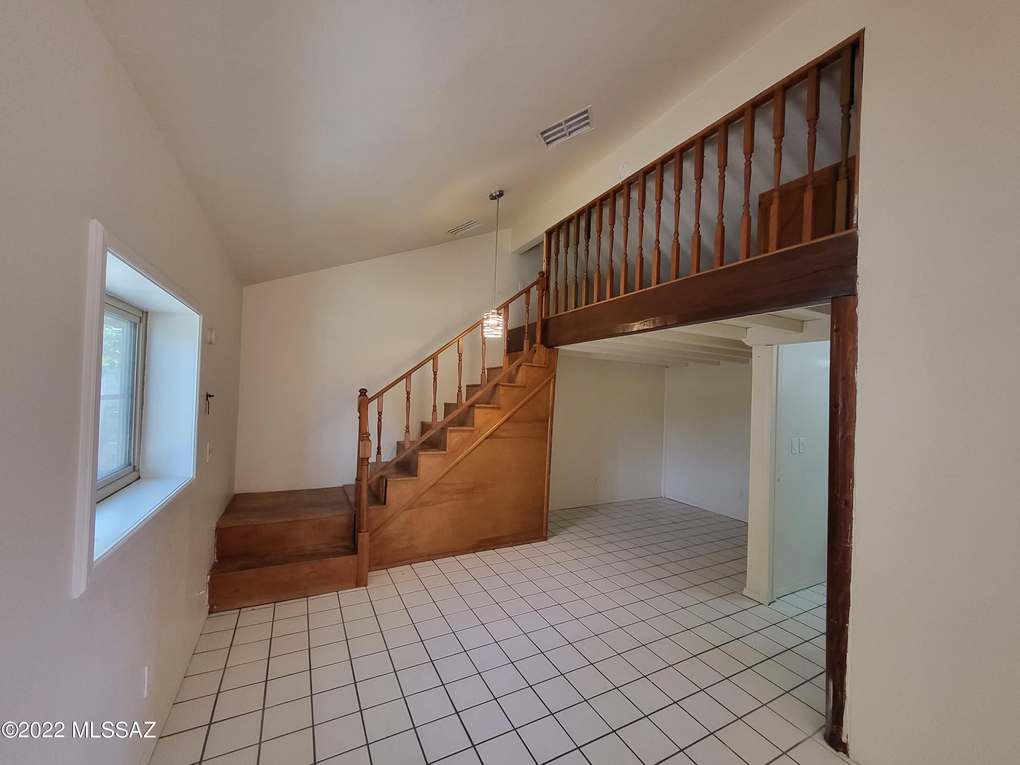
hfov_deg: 106.2
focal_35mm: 13
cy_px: 382
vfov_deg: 89.9
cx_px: 510
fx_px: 383
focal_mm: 1.74
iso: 400
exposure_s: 1/60
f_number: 2.2
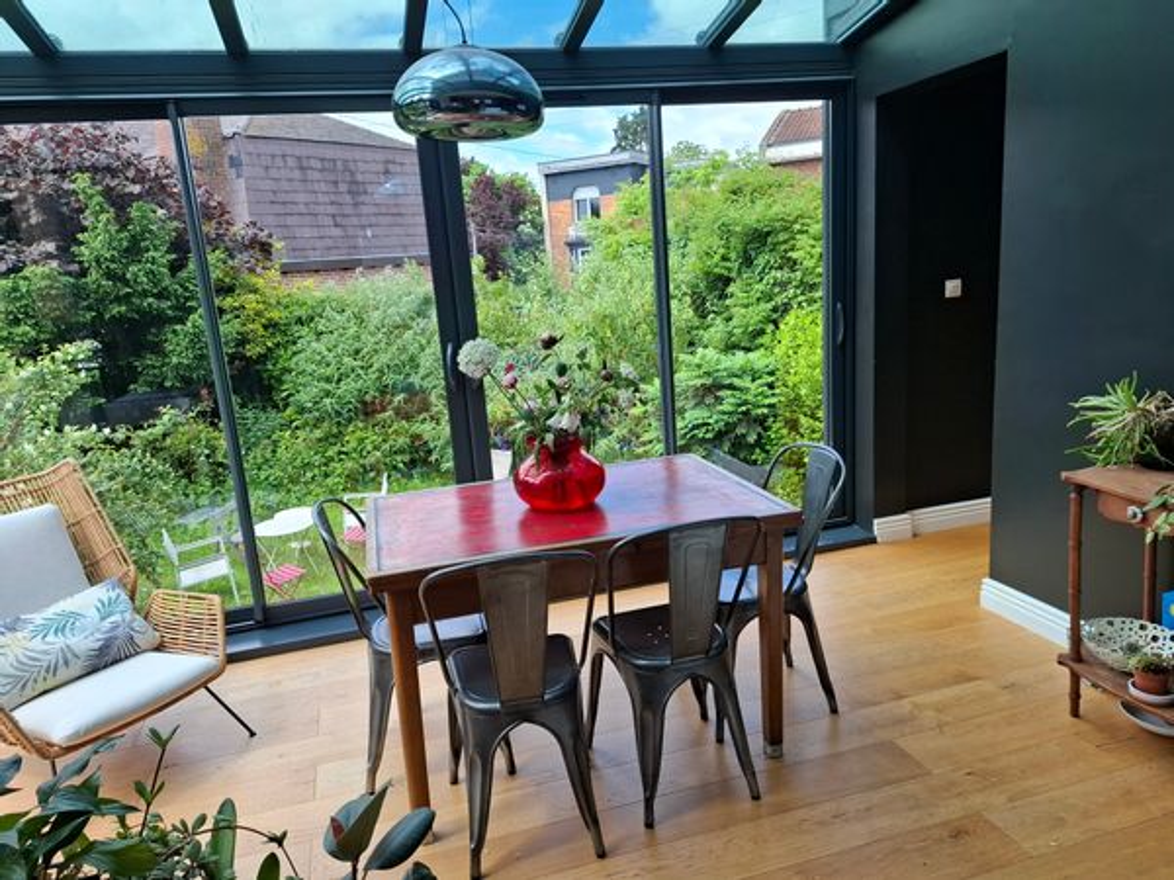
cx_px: 587
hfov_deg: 73.9
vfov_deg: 58.9
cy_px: 440
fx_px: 780
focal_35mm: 23
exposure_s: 1/580
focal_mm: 5.54
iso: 50
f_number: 1.8
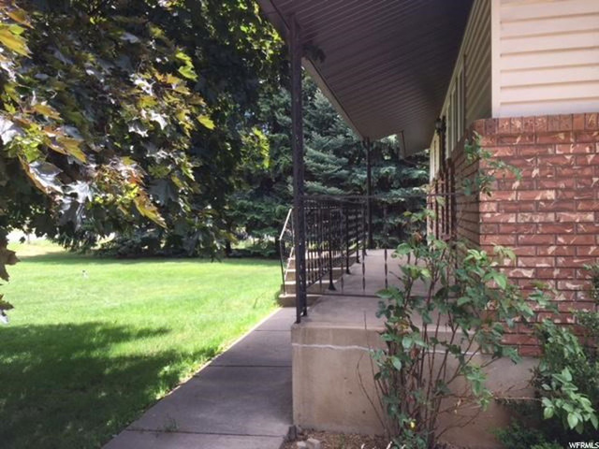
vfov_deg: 48.2
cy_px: 224
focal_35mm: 29
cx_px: 300
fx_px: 502
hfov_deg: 61.7
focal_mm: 4.15
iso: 32
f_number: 2.2
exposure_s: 1/395
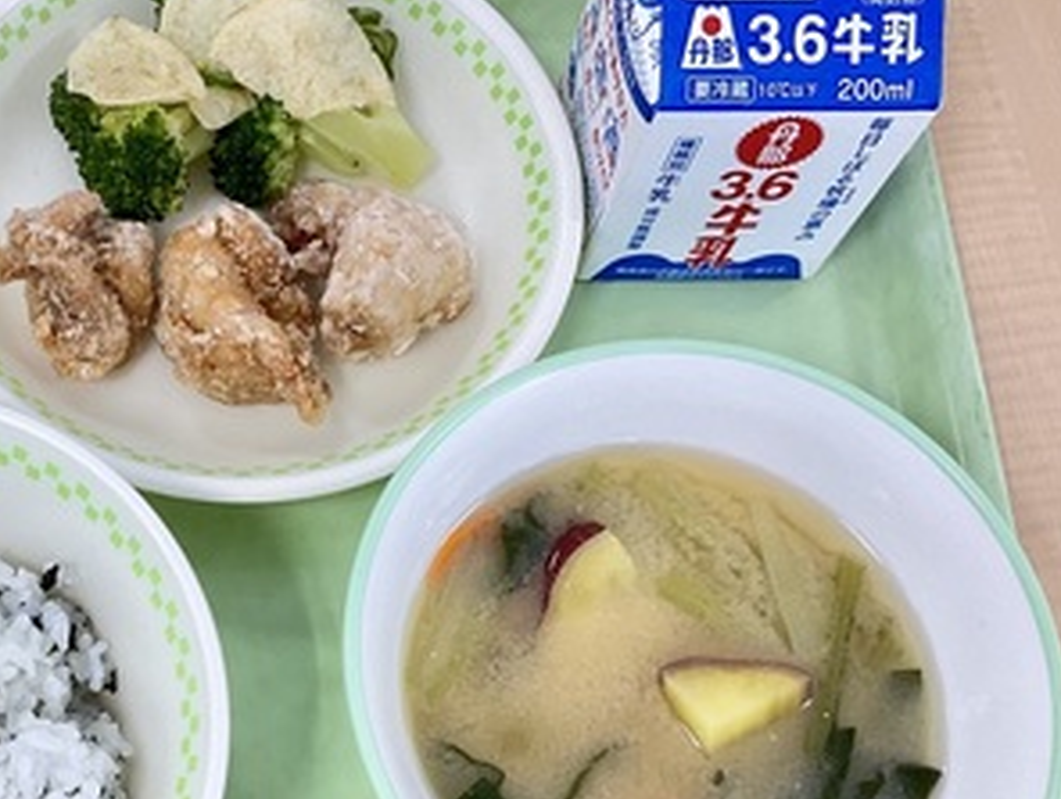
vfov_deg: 30.9
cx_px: 219
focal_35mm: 47
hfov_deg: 38.9
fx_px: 1443
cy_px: 480
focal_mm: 3
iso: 64
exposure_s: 1/68
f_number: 1.8
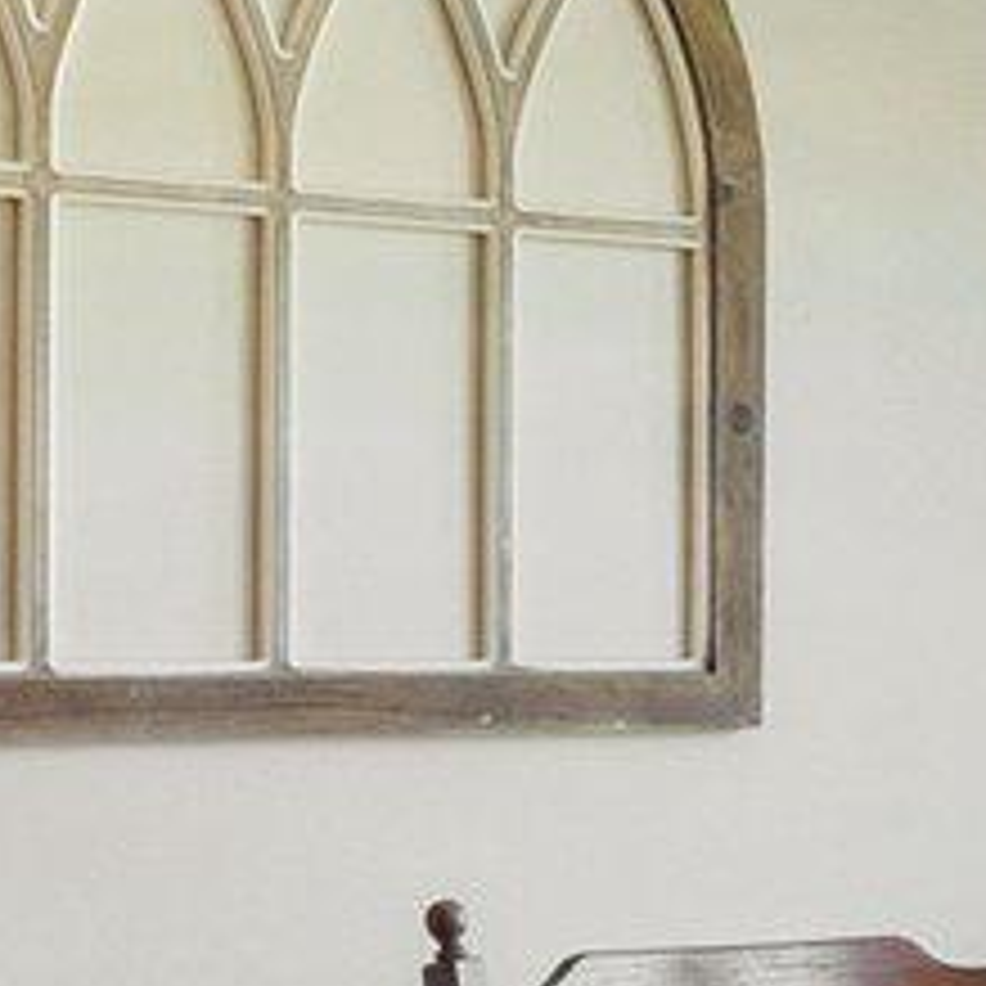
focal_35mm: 119
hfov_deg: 13.9
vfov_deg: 14.6
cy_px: 781
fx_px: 3835
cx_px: 1387
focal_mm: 10
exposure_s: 1/8
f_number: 8
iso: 800
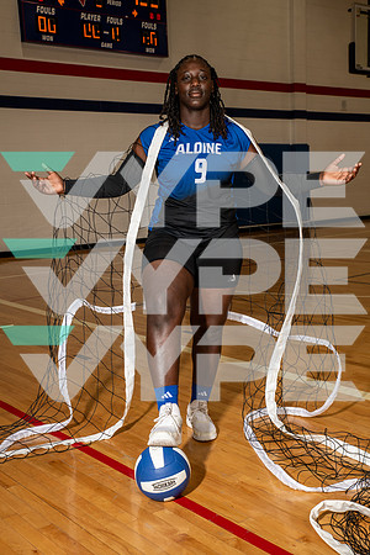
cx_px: 185
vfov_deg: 44.5
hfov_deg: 30.5
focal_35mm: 44
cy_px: 278
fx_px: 678
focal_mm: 44
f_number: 7.1
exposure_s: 1/250
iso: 320
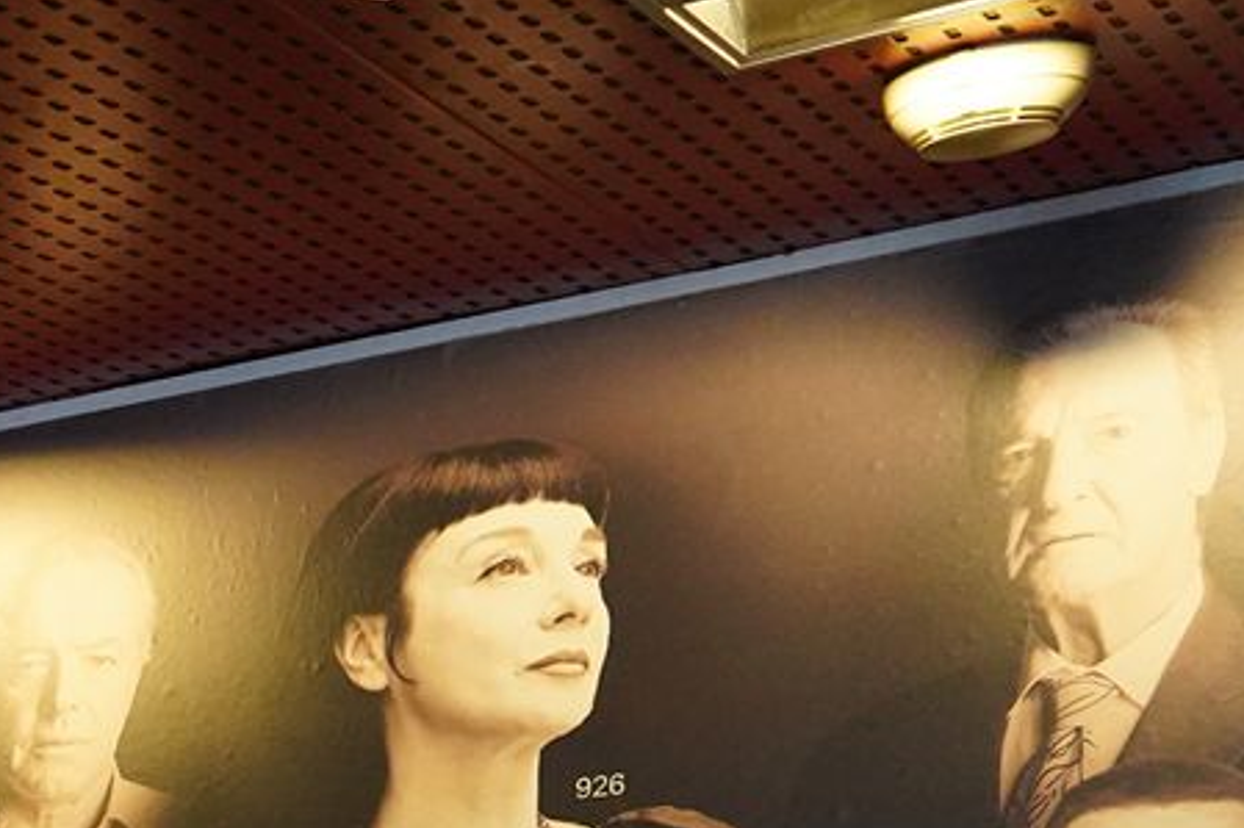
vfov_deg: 11.7
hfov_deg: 15.2
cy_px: 1573
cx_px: -1299
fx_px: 3696
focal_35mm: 107
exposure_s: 1/80
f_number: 5.6
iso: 3200
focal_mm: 24
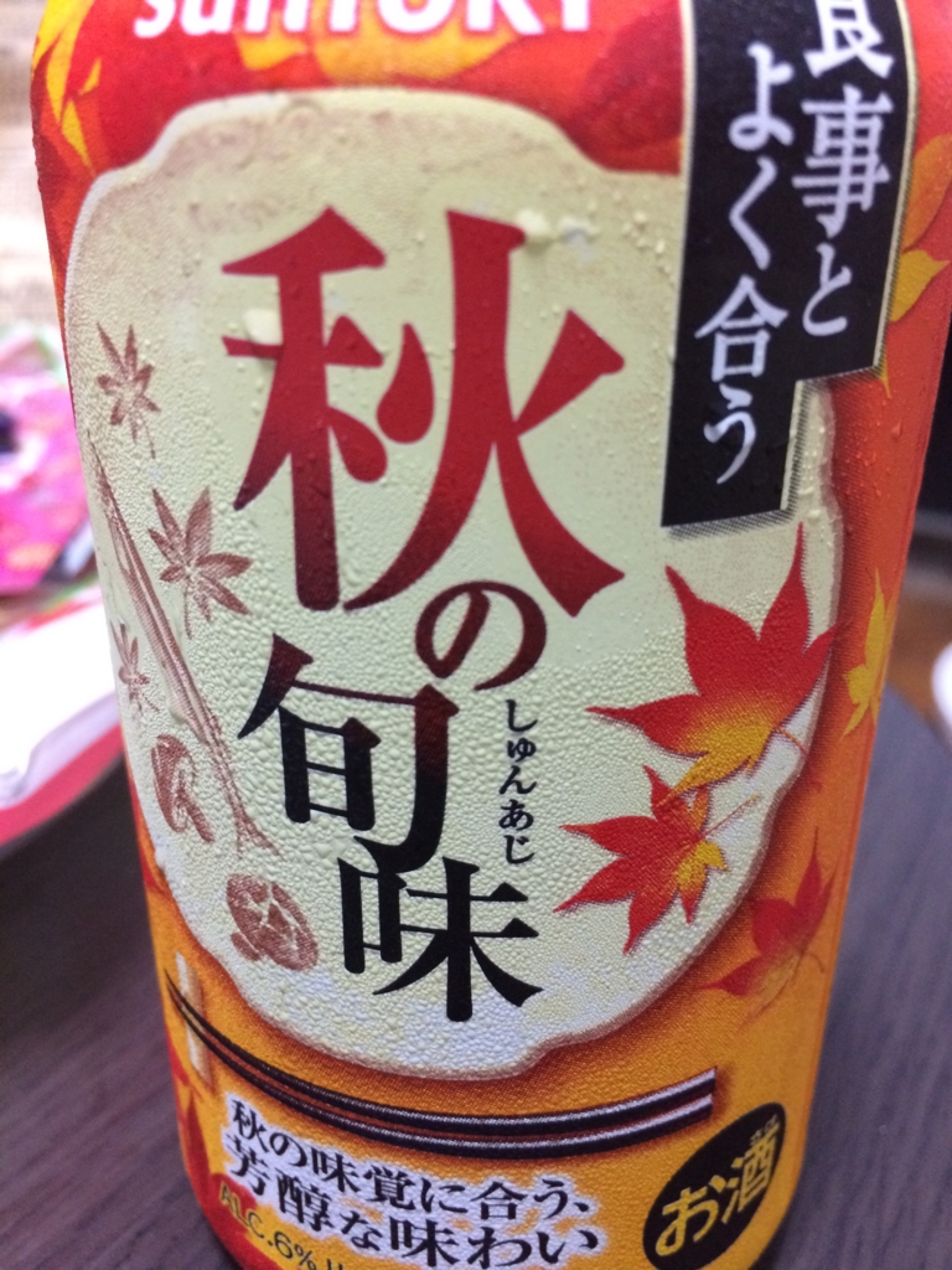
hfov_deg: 48.2
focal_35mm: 29
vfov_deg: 61.7
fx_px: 1063
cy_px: 635
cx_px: 476
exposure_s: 1/15
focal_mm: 4.15
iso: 320
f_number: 2.2
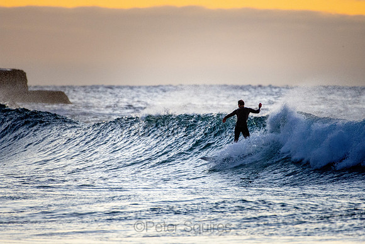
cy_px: 122
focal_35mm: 750
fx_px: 7606
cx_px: 182
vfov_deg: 1.8
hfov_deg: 2.7
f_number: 5.6
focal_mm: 500
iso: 1800
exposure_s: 1/800
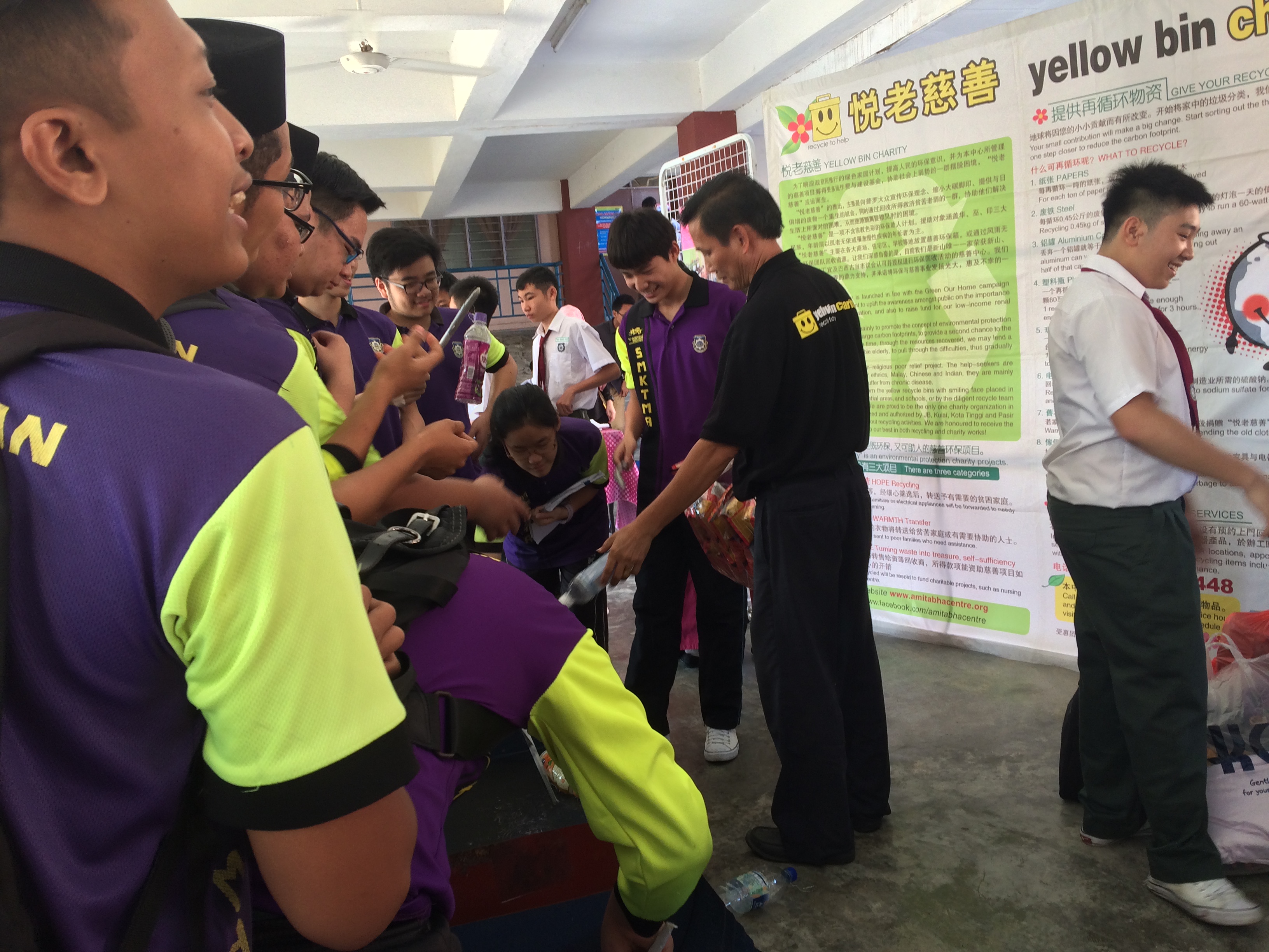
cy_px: 476
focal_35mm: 29
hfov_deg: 61.7
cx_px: 634
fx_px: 1063
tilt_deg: -8.5
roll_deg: +4.0
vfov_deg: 48.2
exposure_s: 1/50
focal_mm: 4.15
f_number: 2.2
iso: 50
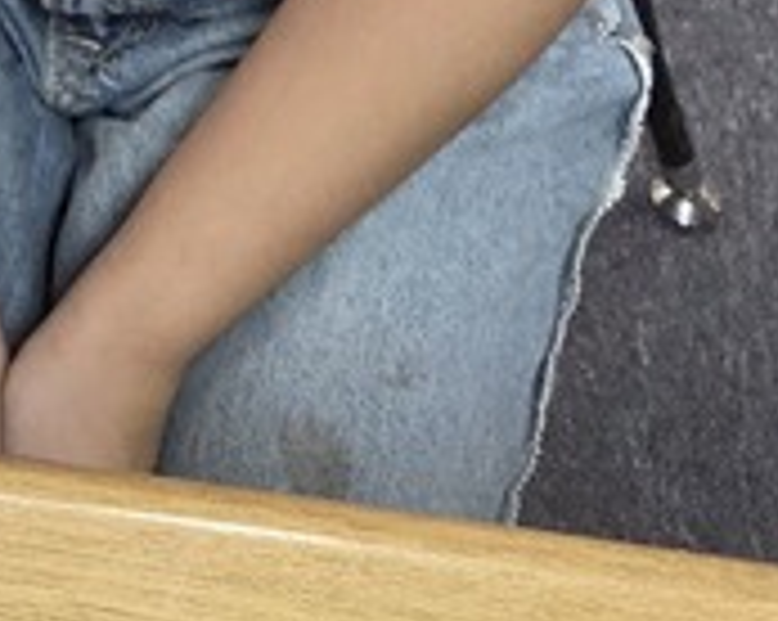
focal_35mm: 133
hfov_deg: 13.5
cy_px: -783
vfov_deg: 10.3
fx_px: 3059
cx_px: -432
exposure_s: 1/120
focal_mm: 5.4
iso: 500
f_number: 1.8
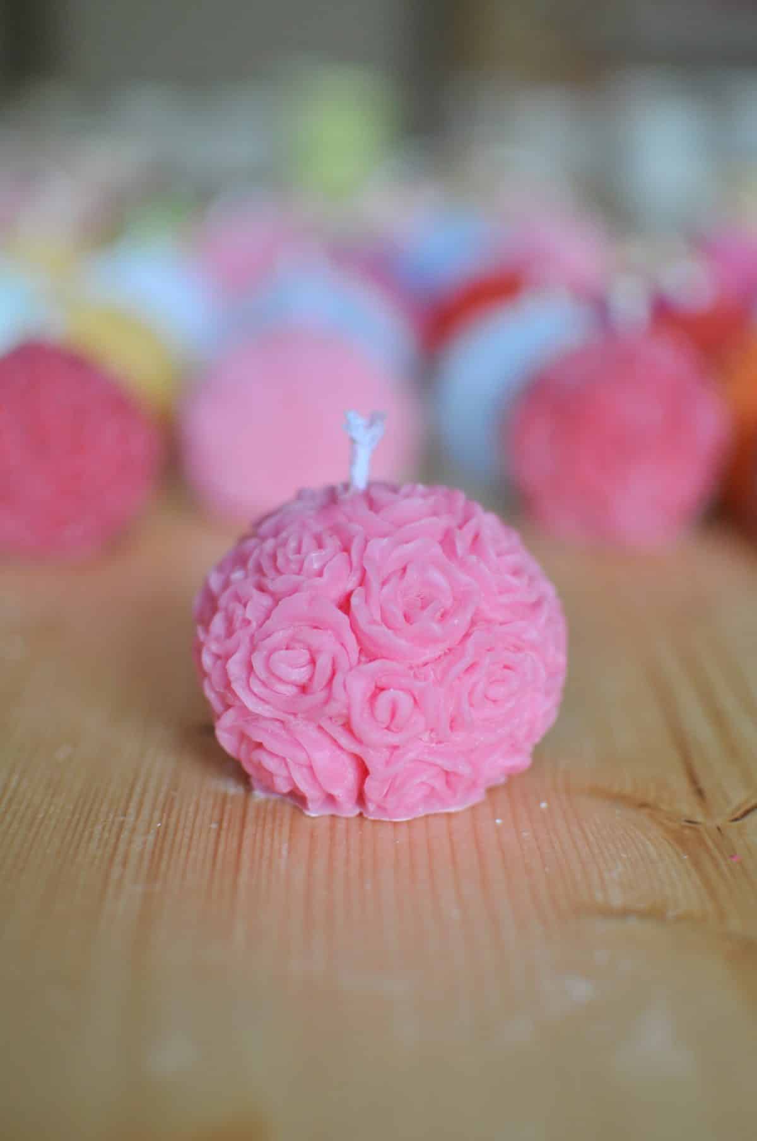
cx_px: 378
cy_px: 570
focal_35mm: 52
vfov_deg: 37.9
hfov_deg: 25.7
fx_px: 1660
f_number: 1.8
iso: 200
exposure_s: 1/125
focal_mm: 35
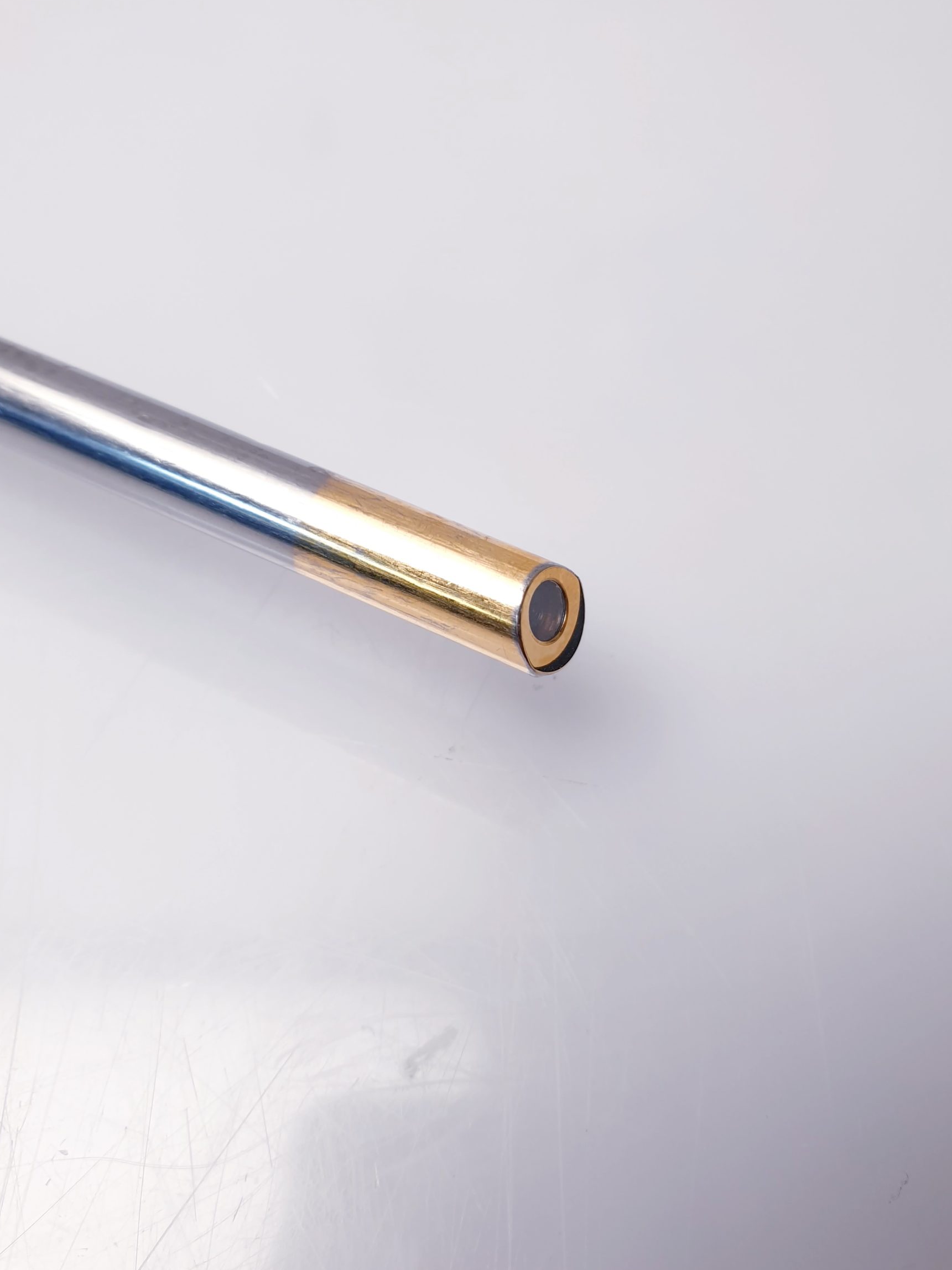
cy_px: 585
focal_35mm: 29
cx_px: 465
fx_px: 1063
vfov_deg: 61.6
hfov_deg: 48.2
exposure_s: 1/100
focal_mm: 4.3
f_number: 2.4
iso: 64
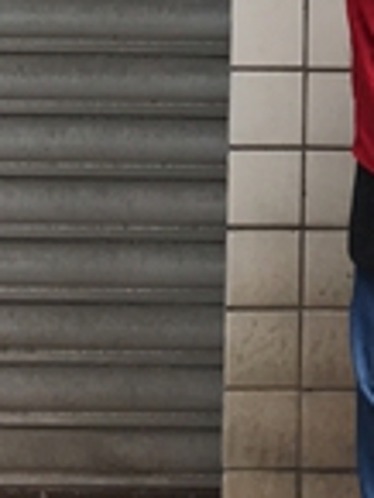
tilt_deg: +2.5
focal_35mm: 133
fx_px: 1913
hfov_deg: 11.1
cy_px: -431
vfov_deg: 13.2
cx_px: 347
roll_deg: -0.8
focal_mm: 4.15
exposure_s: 1/100
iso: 40
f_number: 2.2
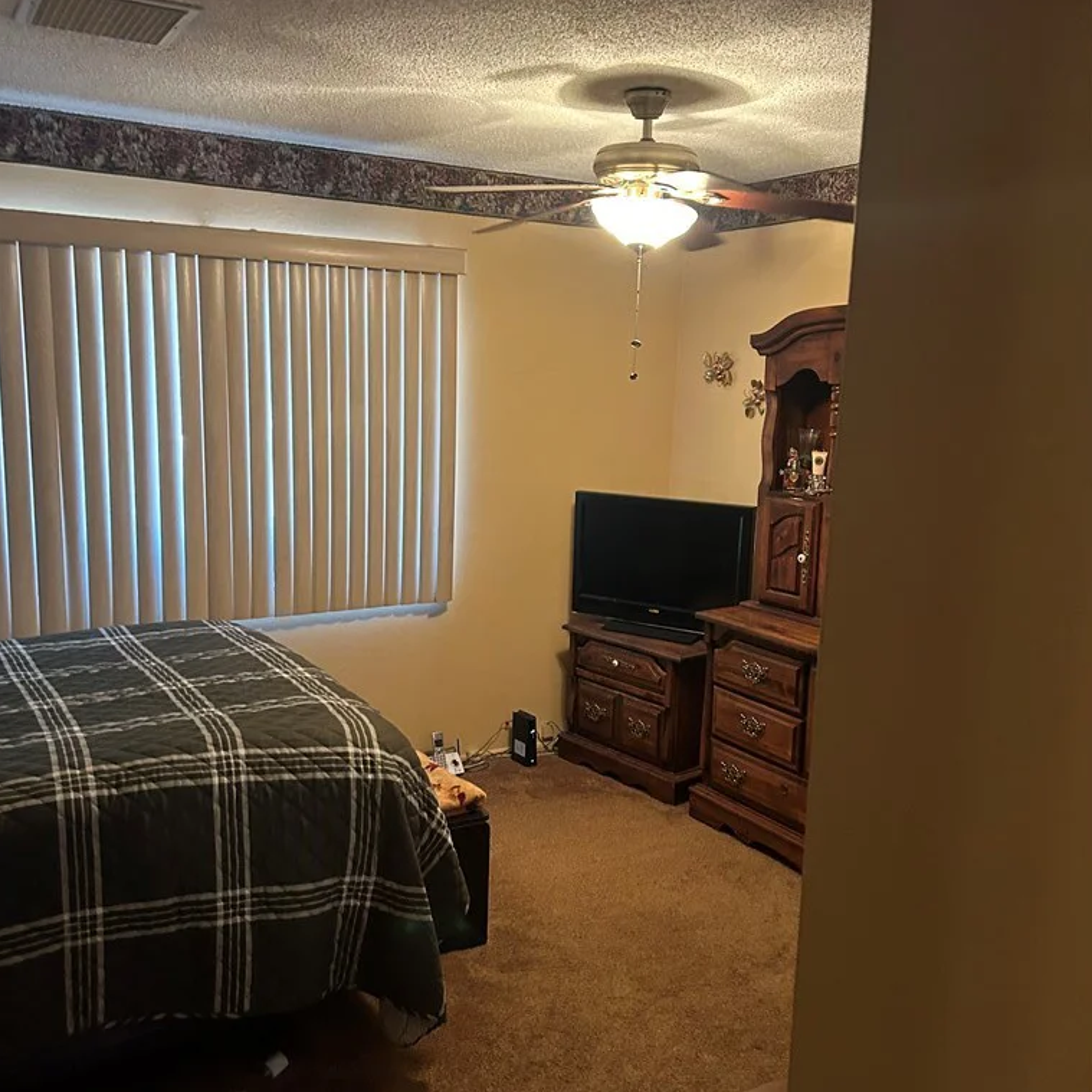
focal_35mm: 31
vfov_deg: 52.5
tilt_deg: -9.8
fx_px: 1106
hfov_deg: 52.5
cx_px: 547
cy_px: 570
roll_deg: -1.7
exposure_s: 1/40
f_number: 1.5
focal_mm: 5.7
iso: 400
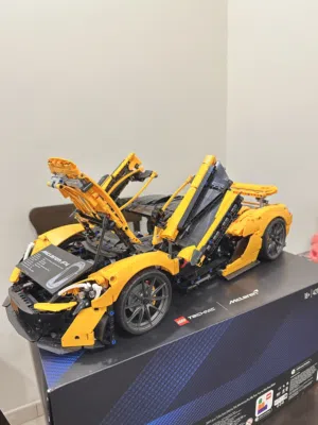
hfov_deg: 56.8
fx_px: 294
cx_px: 159
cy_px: 212
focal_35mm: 24
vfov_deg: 71.6
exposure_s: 1/33
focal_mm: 6.86
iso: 640
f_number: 1.78
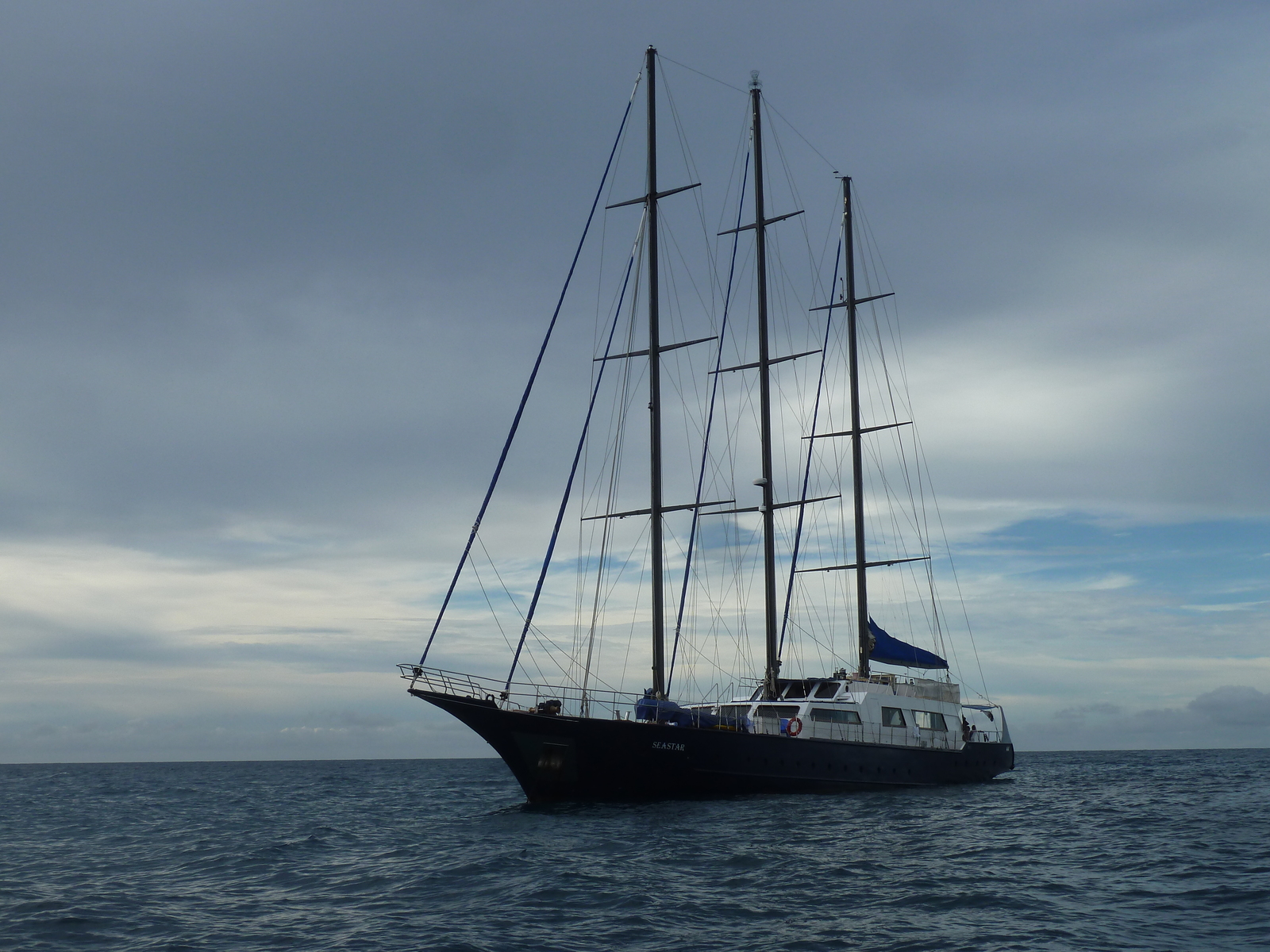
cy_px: 476
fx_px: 1614
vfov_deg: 32.9
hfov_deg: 42.9
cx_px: 635
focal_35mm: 44
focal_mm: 7.3
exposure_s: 1/400
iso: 80
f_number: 4.5
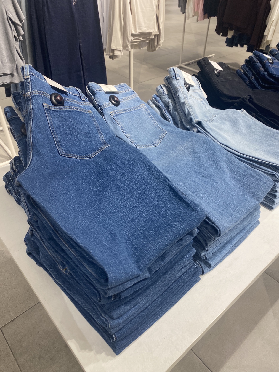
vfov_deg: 67.3
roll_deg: -0.6
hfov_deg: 53.1
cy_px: 186
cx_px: 140
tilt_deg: -43.0
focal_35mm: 26
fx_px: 279
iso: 100
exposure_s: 1/100
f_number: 1.8
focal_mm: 4.25
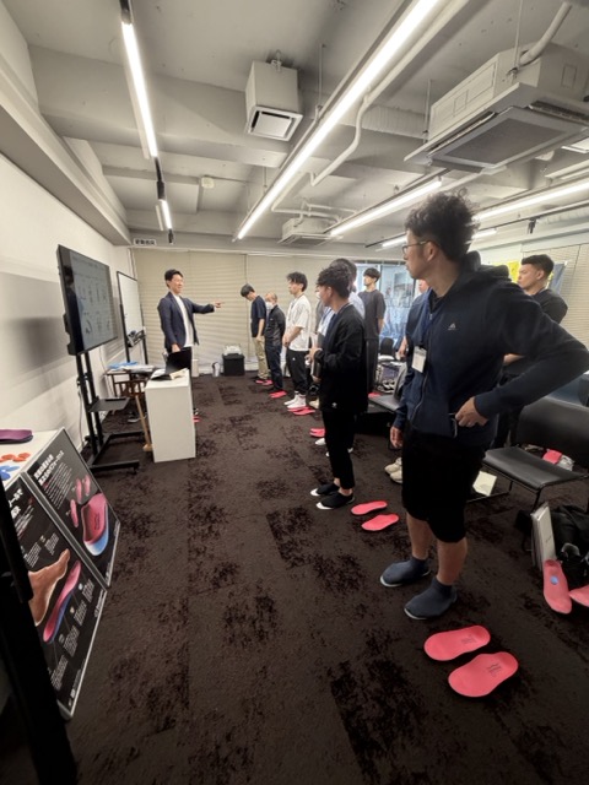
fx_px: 318
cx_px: 294
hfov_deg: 85.7
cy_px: 392
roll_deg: +0.3
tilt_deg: -14.4
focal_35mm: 14
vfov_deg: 102.1
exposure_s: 1/81
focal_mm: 2.22
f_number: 2.2
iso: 320
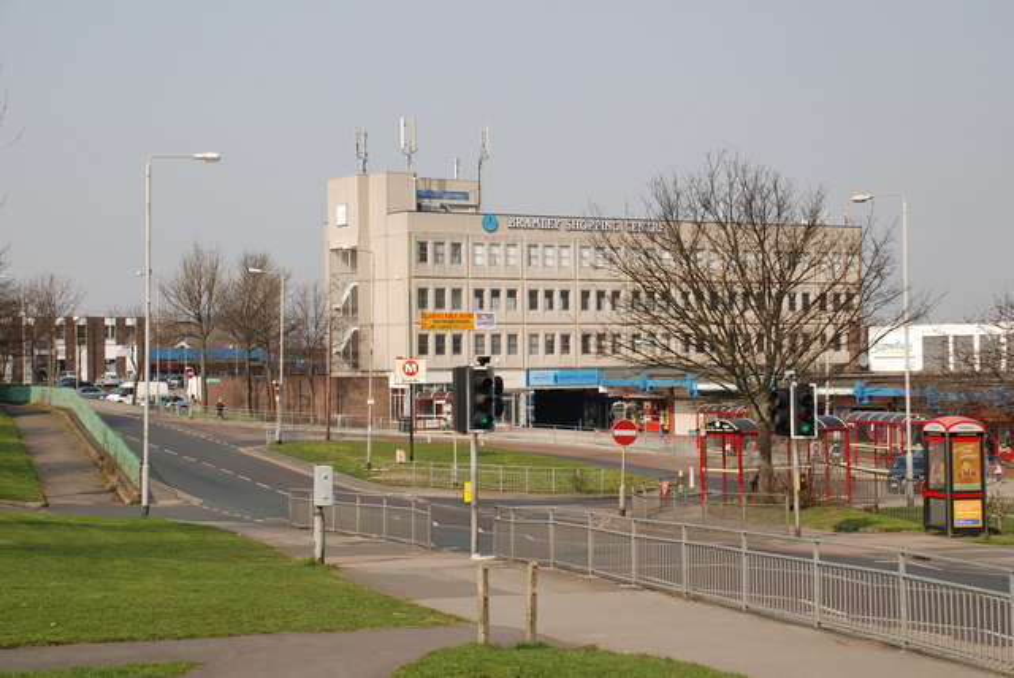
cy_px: 339
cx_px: 507
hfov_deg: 30.5
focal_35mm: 66
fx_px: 1861
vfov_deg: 20.7
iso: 100
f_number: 7.1
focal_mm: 44
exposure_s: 1/200
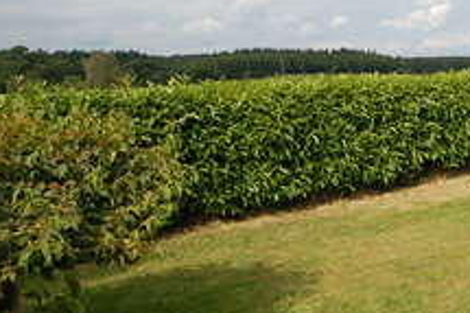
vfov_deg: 32.4
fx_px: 535
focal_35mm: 41
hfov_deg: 41.8
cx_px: 459
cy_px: 108
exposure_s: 1/250
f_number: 8
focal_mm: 10
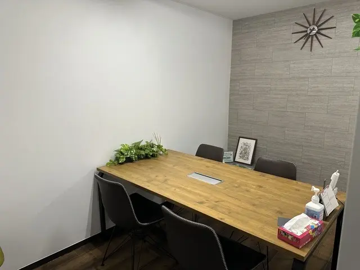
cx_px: 180
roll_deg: +0.1
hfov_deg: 71.6
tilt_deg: -10.6
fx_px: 250
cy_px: 135
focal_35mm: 24
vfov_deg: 56.8
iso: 125
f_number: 1.78
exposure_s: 1/100
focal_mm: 6.86
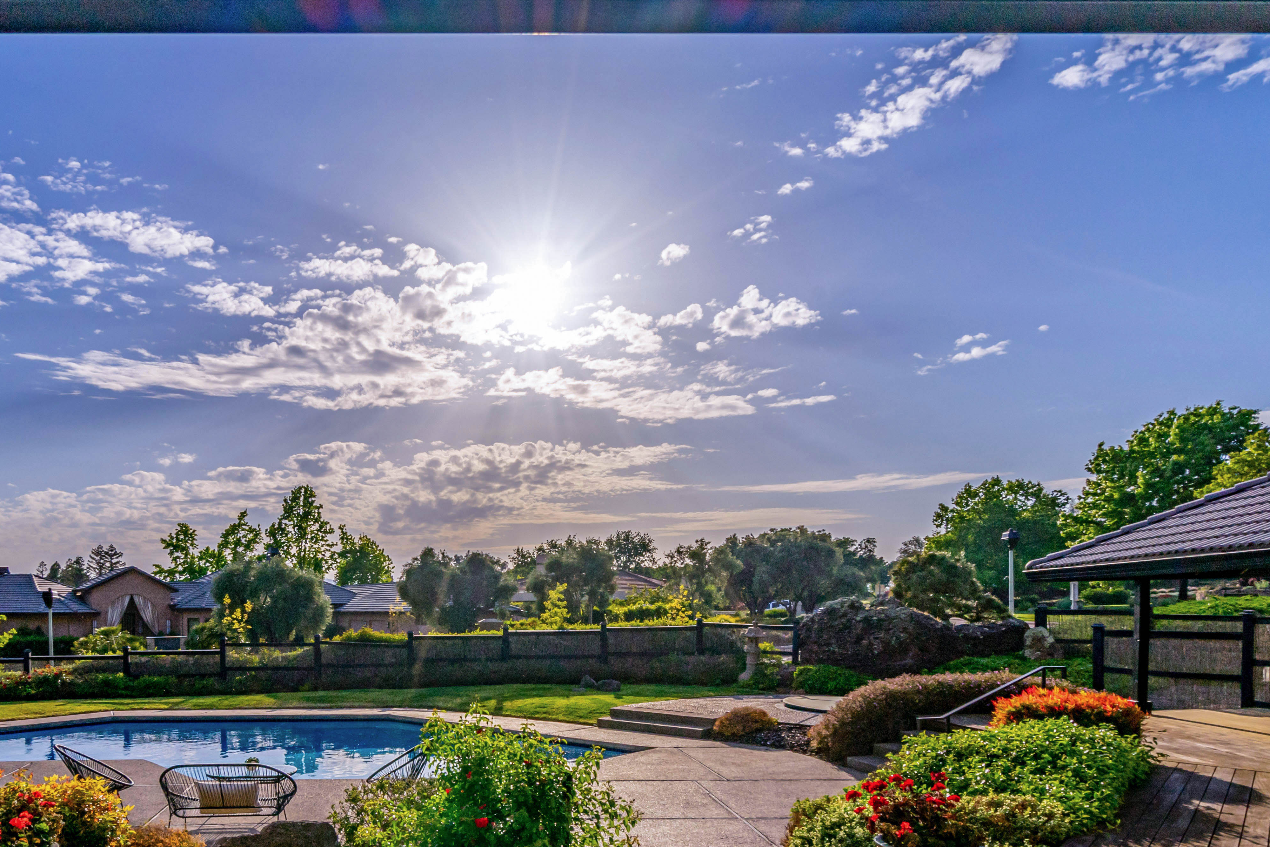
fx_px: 847
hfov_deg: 72.3
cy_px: 621
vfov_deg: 51.2
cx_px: 466
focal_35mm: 24
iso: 320
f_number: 11
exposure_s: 1/1600
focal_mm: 16
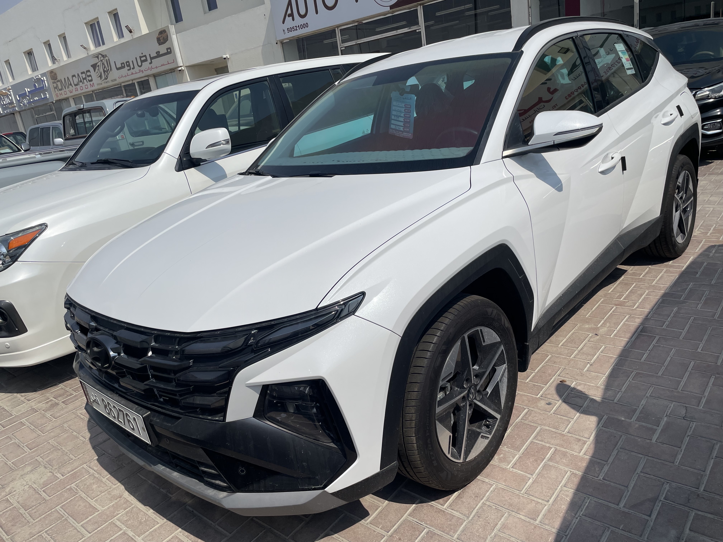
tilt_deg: -18.7
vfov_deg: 53.1
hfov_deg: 67.3
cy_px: 271
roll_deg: +9.0
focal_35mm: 26
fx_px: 543
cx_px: 362
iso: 32
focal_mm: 4.2
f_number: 1.6
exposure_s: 1/10753
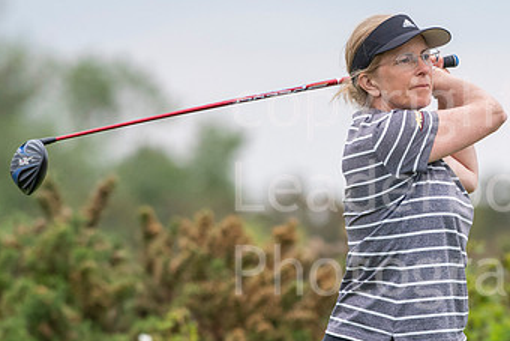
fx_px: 11238
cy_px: 201
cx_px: 429
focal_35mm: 793
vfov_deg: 1.7
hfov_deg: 2.6
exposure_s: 1/1000
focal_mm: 310
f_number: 5.6
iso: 1250
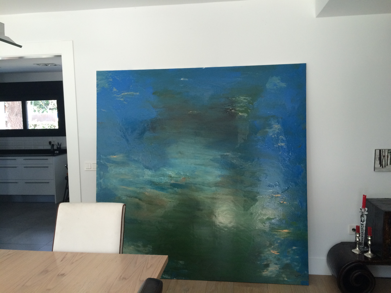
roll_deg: +1.7
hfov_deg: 61.7
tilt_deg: -7.4
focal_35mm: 29
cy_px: 146
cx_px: 196
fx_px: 328
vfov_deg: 48.2
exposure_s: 1/30
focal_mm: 4.15
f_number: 2.2
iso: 50
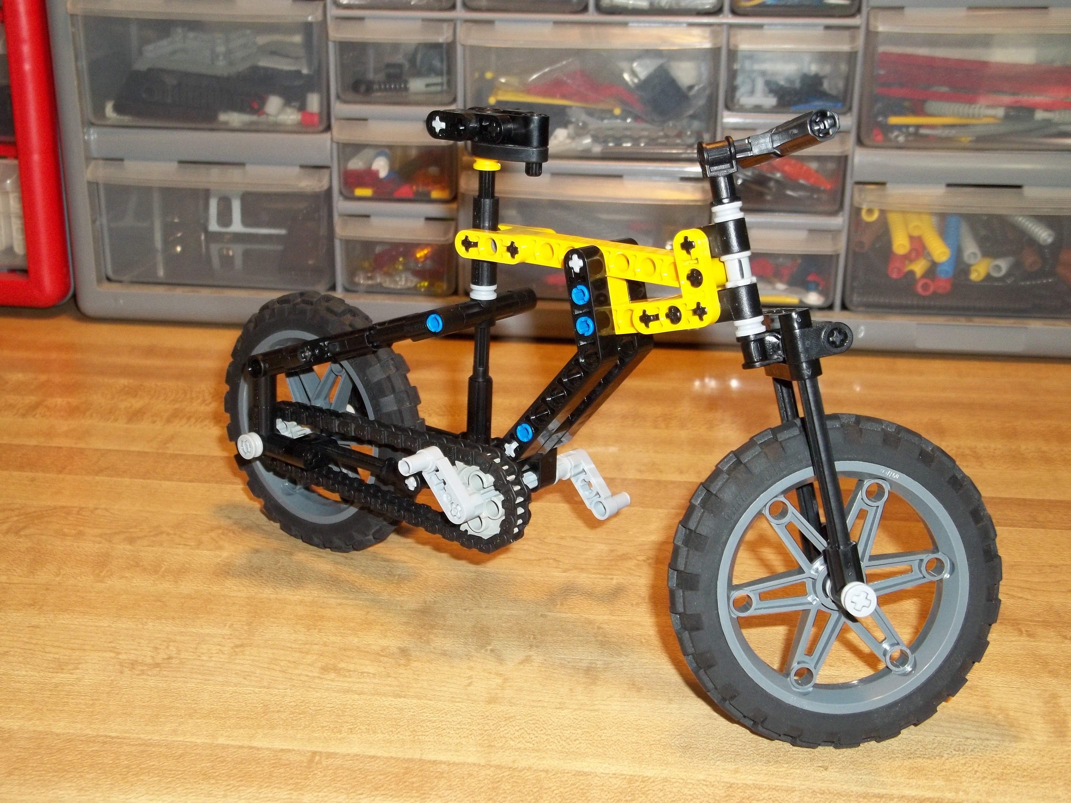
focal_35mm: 46
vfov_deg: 31.5
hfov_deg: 41.2
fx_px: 1423
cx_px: 536
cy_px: 402
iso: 160
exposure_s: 1/40
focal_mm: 8.3
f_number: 3.7
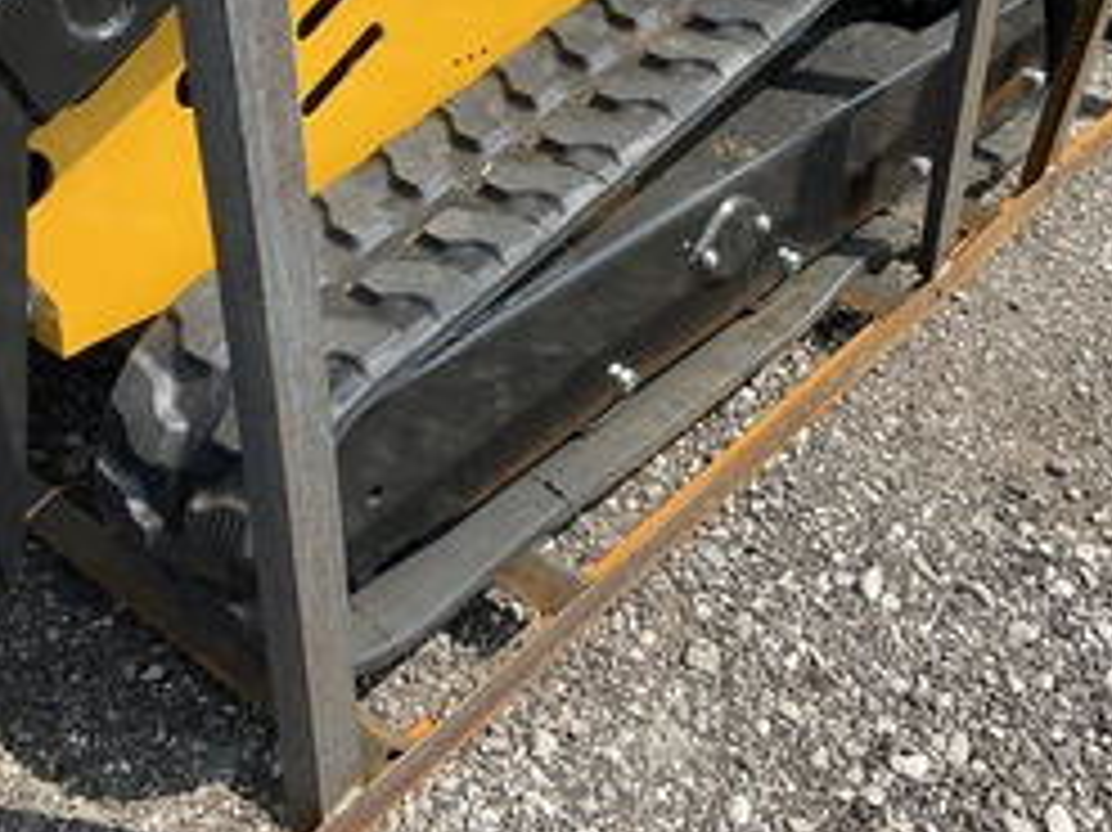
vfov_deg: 30.2
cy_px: 189
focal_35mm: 47
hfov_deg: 40.4
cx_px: 603
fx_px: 1509
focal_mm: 3
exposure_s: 1/962
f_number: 1.8
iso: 25
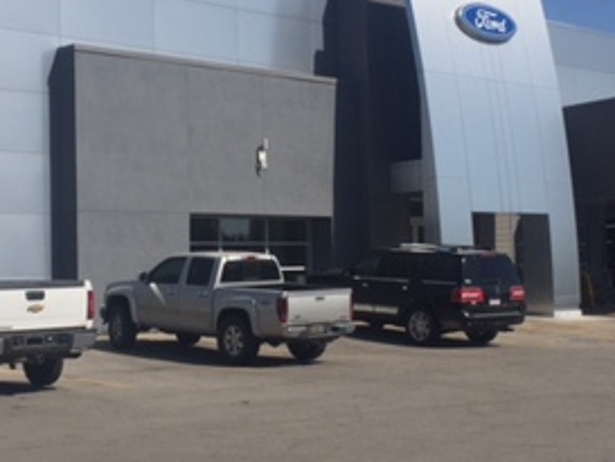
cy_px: 210
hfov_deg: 28.5
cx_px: 288
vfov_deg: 21.6
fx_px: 1209
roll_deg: +1.1
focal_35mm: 68
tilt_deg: +2.7
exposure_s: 1/4950
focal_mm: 4.15
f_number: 2.2
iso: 32
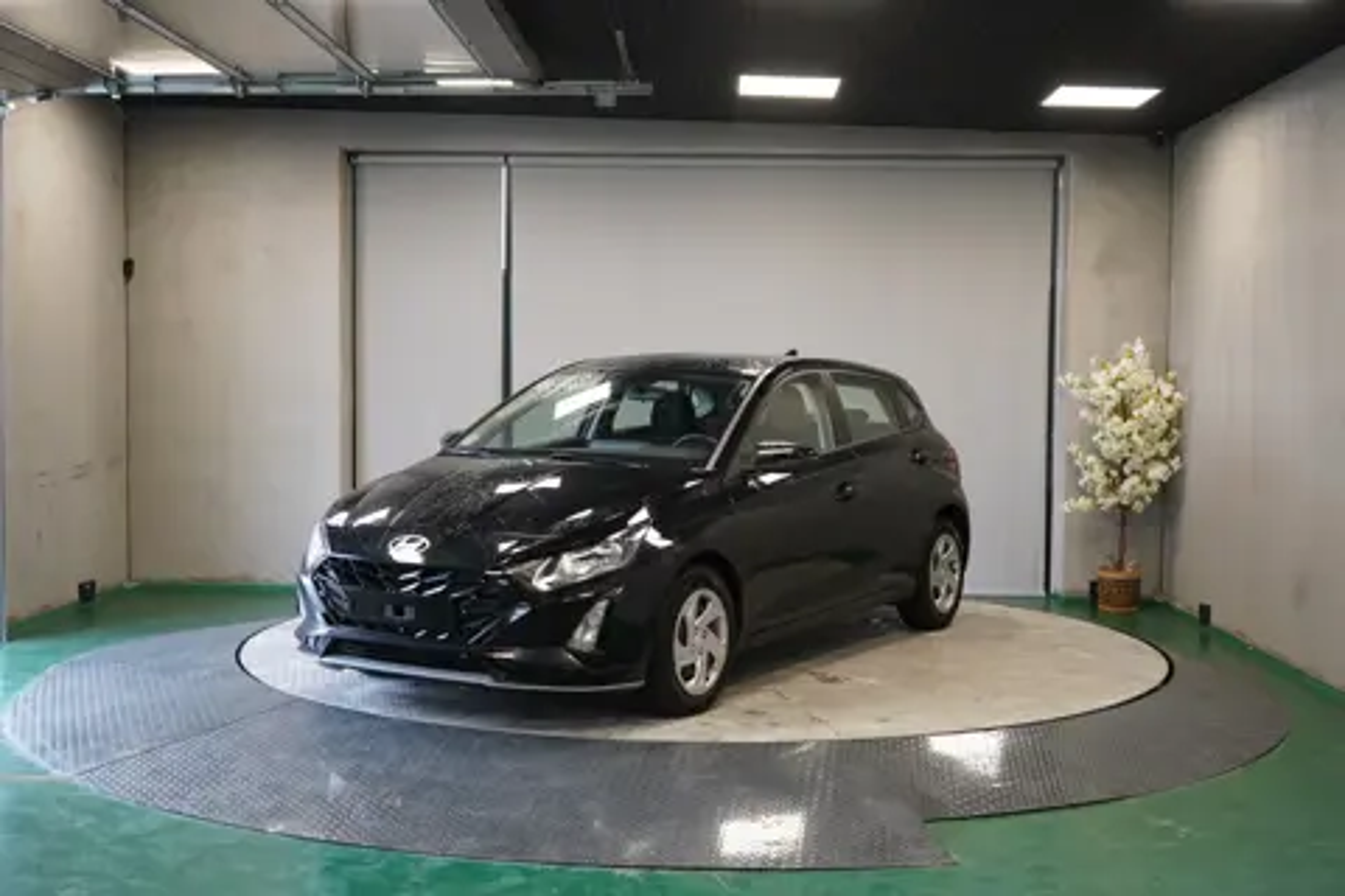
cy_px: 448
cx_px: 672
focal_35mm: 42
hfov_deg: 46.4
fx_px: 1569
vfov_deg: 31.9
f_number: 4.5
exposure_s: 1/160
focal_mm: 42
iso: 2000
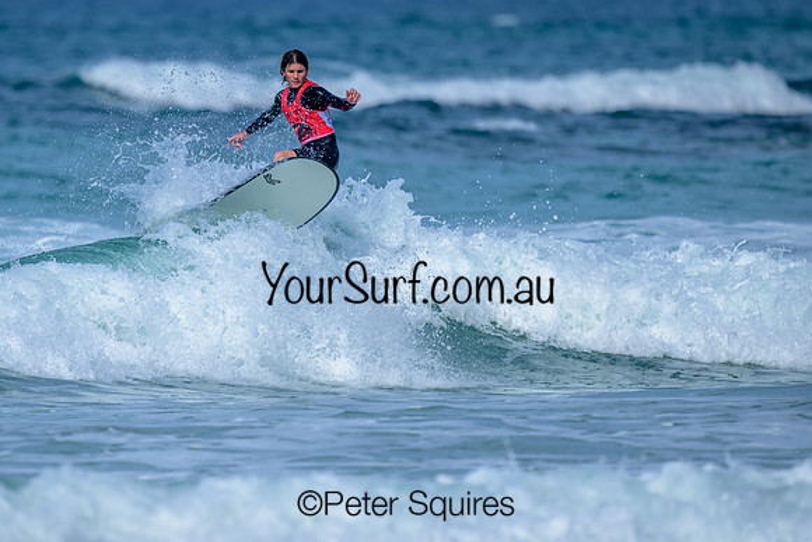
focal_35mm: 1100
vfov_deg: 1.3
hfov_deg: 1.9
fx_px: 24815
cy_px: 305
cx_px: 258
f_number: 6.3
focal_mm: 800
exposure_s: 1/2000
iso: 180
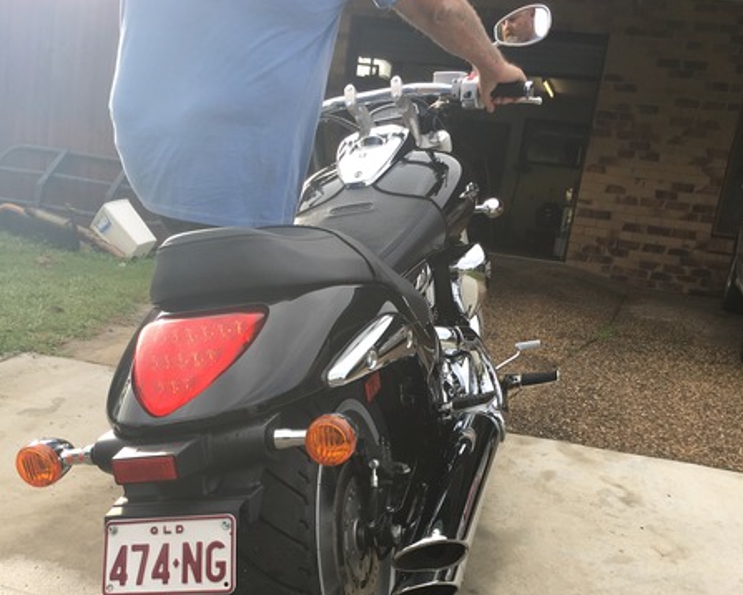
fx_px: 836
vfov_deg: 38.0
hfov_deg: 47.9
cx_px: 371
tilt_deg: -13.4
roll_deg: -8.9
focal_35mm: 38
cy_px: 459
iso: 25
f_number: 2.2
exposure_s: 1/234
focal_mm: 4.15
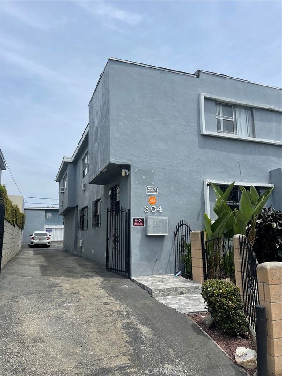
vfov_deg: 69.4
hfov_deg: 54.9
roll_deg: +0.9
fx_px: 271
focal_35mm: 25
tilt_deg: +8.7
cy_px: 188
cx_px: 141
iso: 32
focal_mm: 5.1
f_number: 1.6
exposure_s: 1/4348
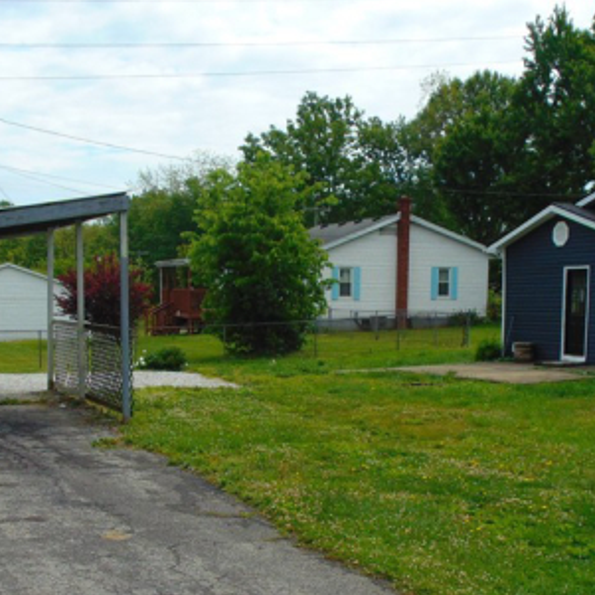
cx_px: 256
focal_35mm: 49
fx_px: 953
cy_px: 453
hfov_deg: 34.6
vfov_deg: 33.9
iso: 80
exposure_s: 1/250
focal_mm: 4.5
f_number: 7.7
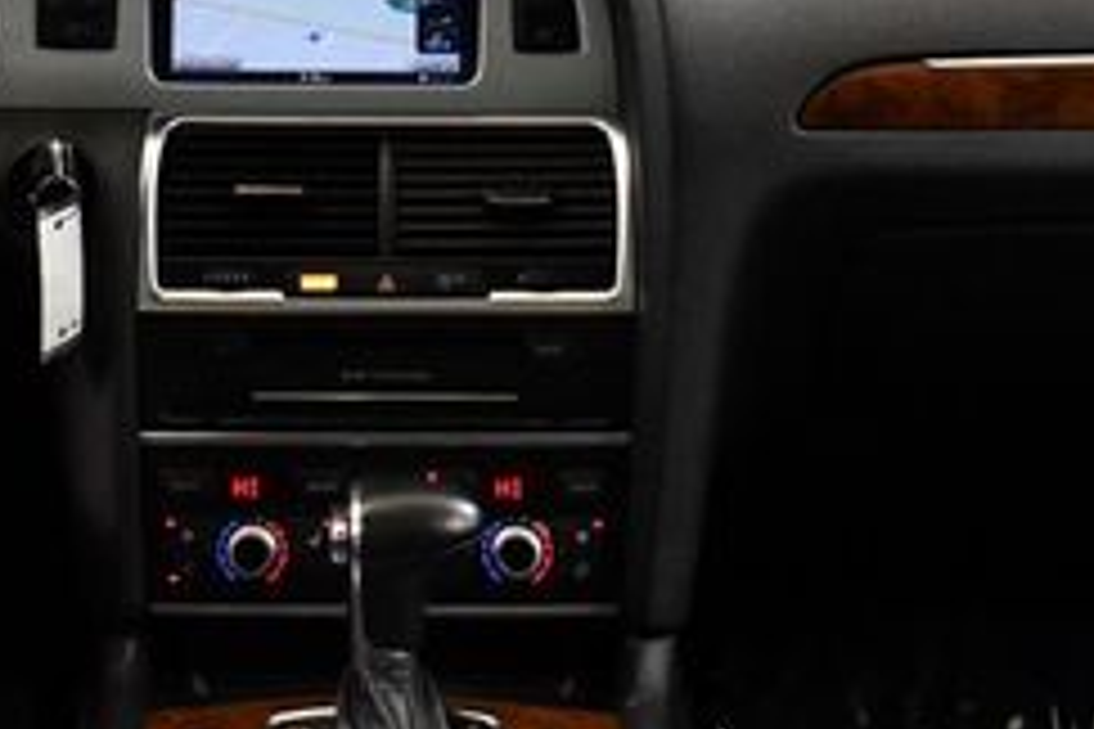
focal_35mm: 95
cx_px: 374
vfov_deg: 14.1
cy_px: -58
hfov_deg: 21.4
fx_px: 2887
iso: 3200
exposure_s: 1/125
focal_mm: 18
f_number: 3.5
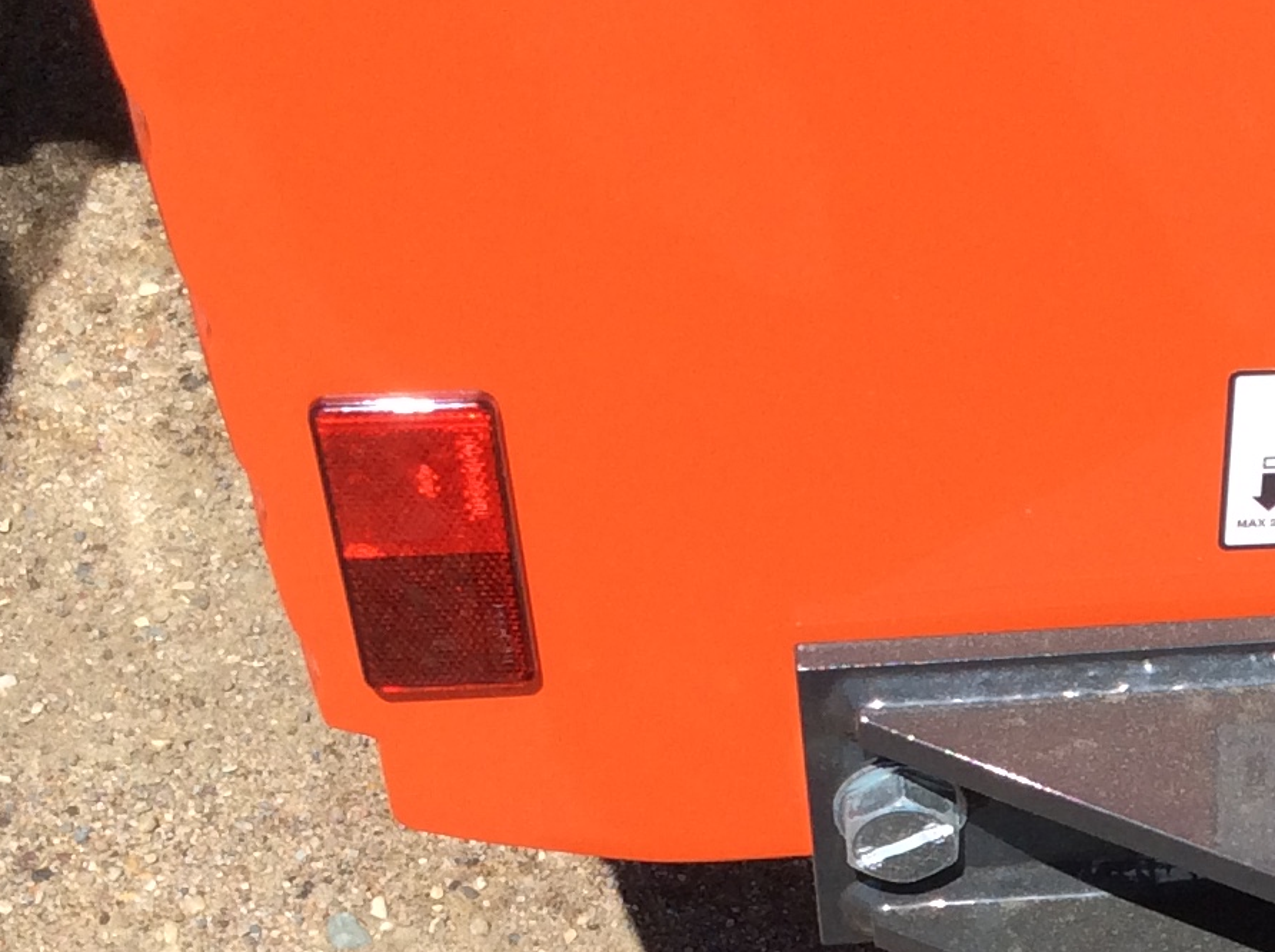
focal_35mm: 93
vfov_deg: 15.4
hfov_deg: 20.5
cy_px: 1038
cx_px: 1264
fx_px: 3420
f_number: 2.4
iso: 32
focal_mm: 3.3
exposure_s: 1/1506
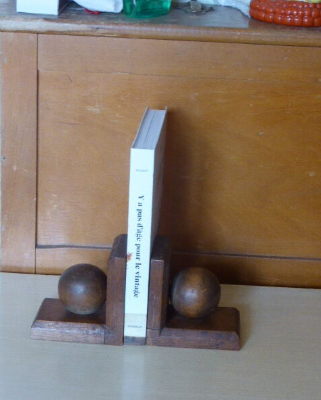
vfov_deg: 20.0
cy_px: 207
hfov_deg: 16.0
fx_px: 1139
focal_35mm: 96
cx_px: 161
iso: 400
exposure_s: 1/8
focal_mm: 15.1
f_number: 5.2
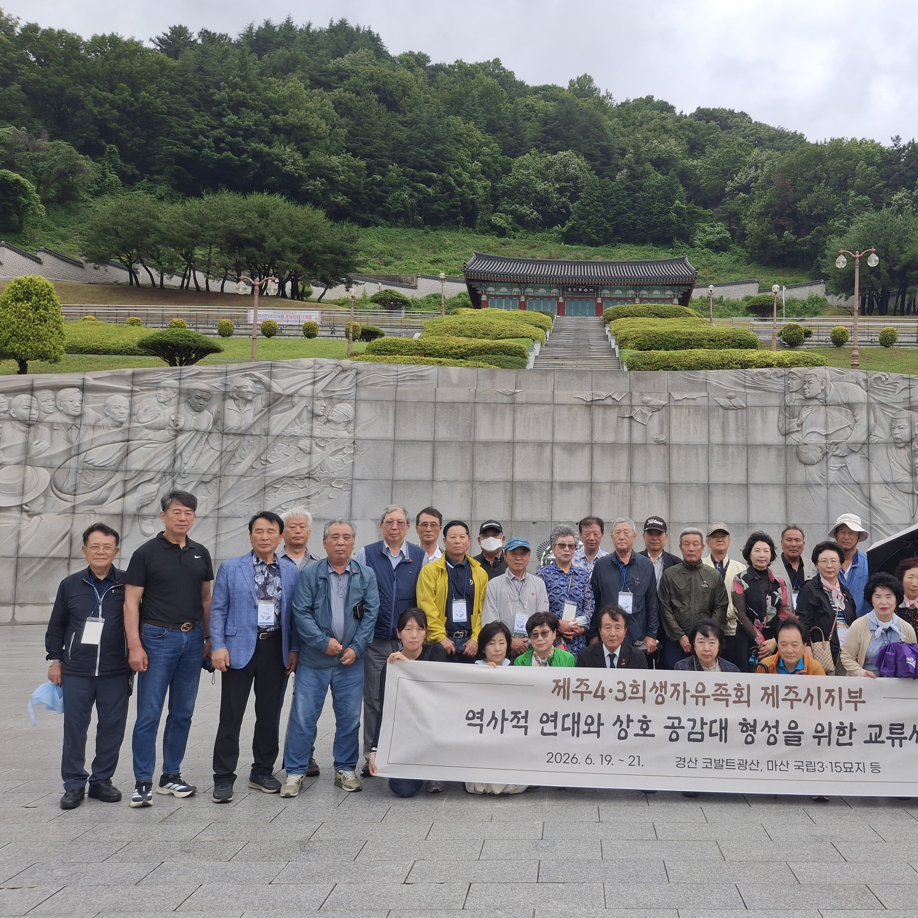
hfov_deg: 52.9
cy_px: 456
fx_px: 900
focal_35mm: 30
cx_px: 615
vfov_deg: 54.0
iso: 32
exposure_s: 1/685
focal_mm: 4.69
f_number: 1.8
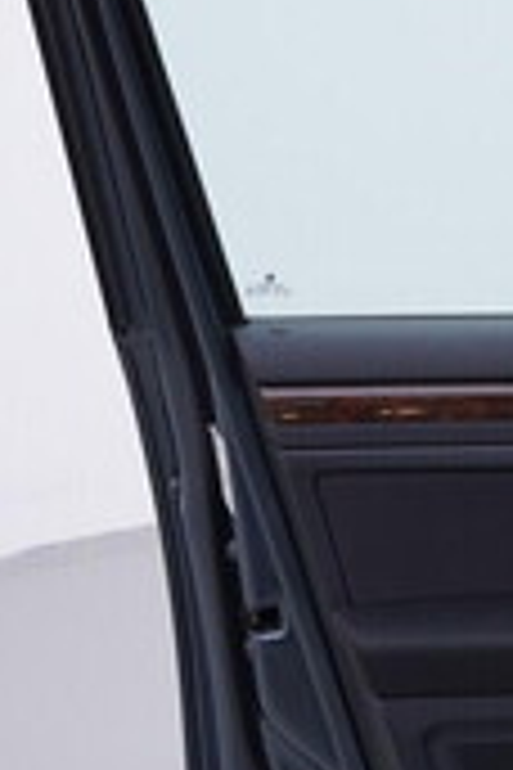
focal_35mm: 116
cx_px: 657
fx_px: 2479
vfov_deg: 17.6
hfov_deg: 11.5
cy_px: 430
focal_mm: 24
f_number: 3.5
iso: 125
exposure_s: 1/60
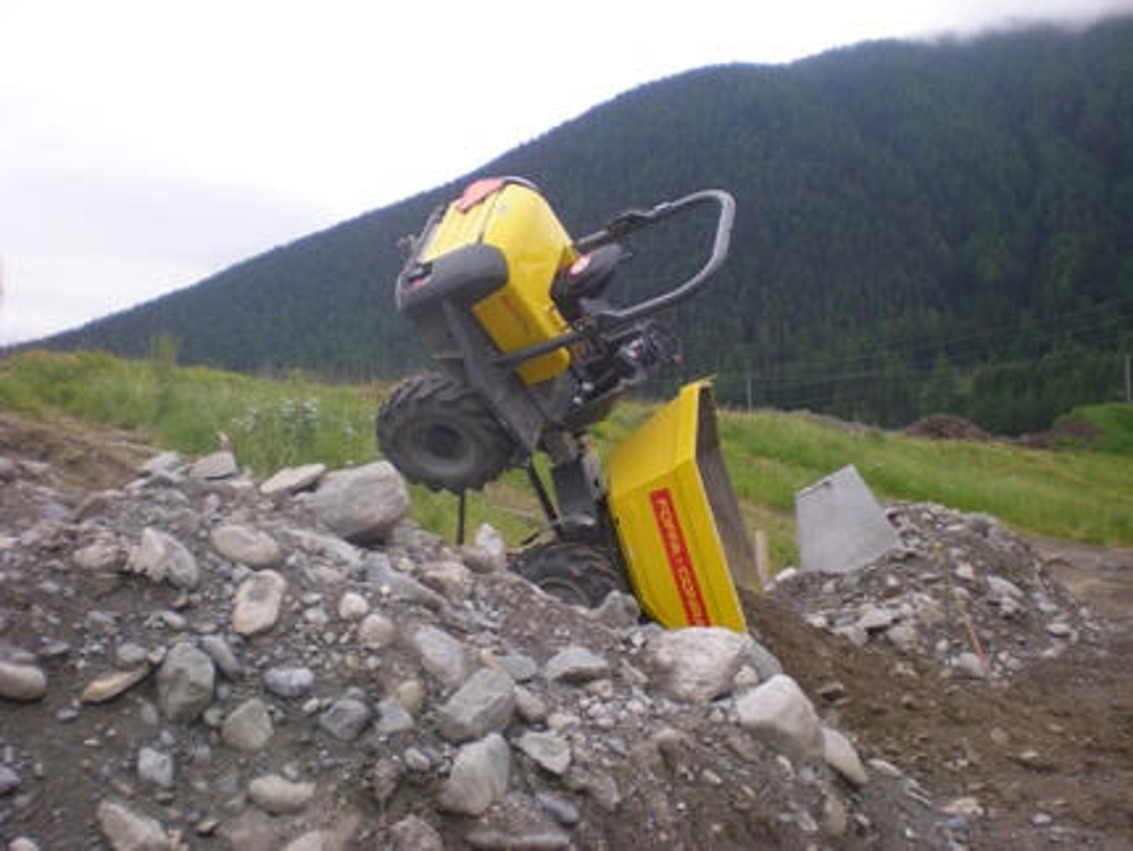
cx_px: 566
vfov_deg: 37.8
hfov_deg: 49.0
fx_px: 1244
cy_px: 426
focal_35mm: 38
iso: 50
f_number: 3.1
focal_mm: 6.3
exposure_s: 1/176
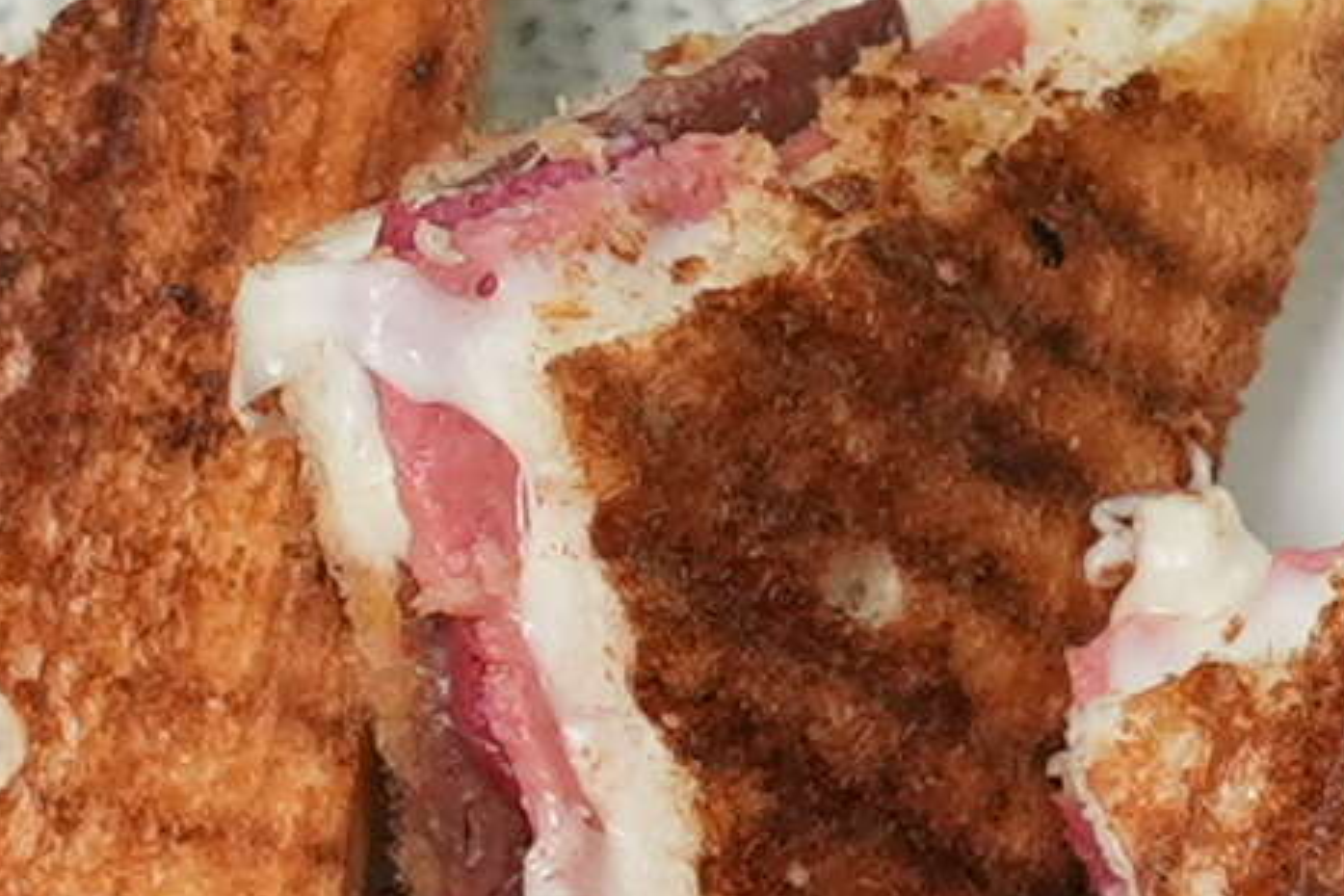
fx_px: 10005
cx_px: 1133
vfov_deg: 5.1
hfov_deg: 7.7
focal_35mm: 268
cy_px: 1630
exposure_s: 1/160
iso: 1000
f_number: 4
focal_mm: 30
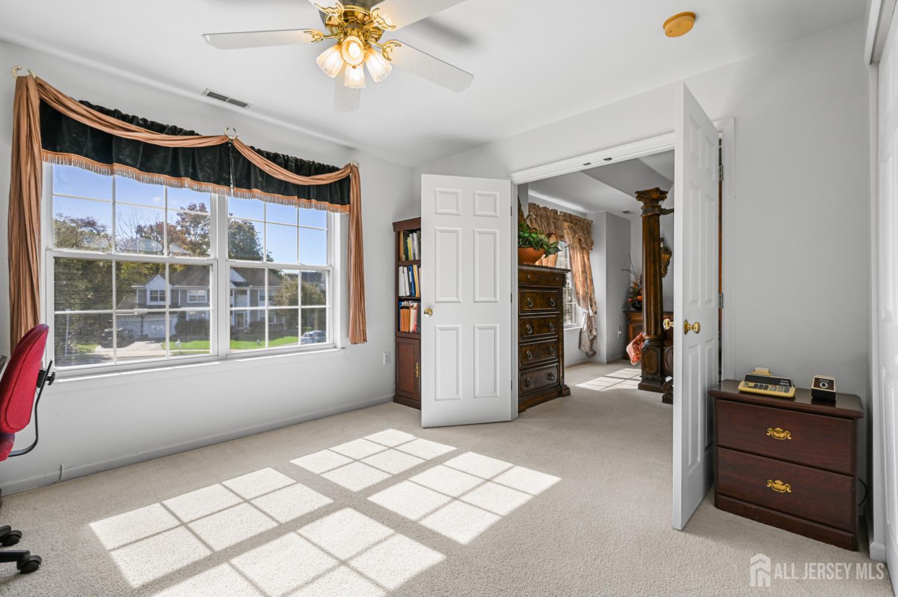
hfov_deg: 96.8
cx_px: 449
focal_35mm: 16
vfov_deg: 73.7
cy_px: 298
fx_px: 399
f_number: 8
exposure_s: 1/125
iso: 400
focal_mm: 16
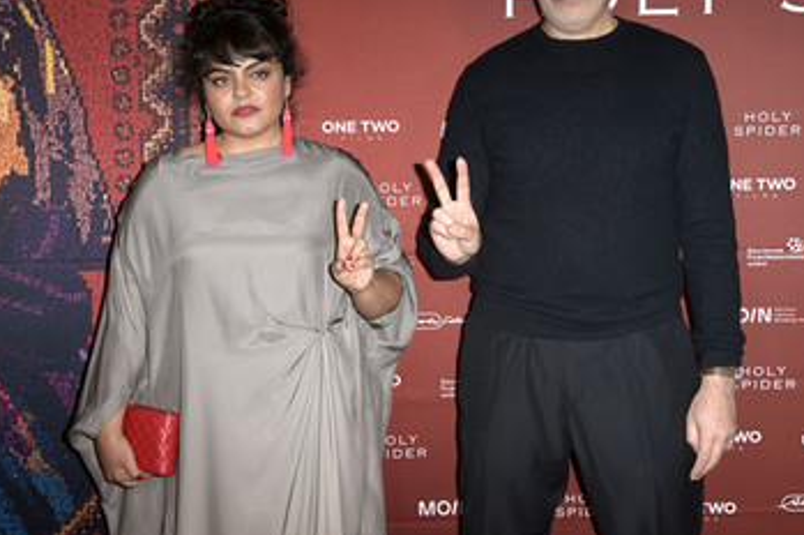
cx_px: 326
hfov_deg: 32.3
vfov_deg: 21.8
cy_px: 214
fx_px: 1383
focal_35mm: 62
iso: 400
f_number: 5.6
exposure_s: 1/250
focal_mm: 48
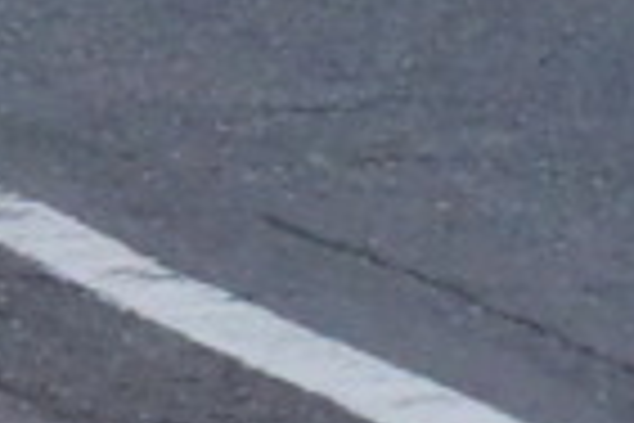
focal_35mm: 677
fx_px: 11922
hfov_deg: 3.0
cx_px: -1088
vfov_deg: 2.0
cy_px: -574
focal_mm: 122
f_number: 14
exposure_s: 1/3200
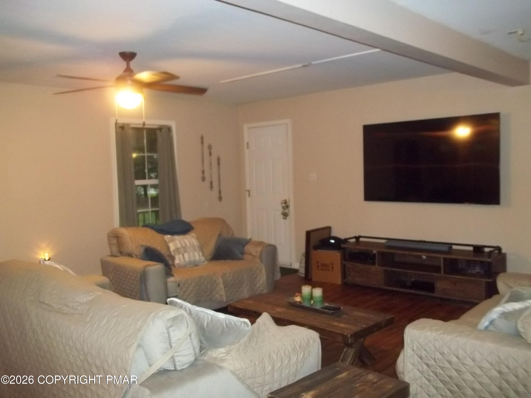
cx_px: 266
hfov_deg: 56.8
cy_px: 199
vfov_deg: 44.2
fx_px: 491
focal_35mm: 32
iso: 400
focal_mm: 5.7
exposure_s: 1/30
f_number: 2.9
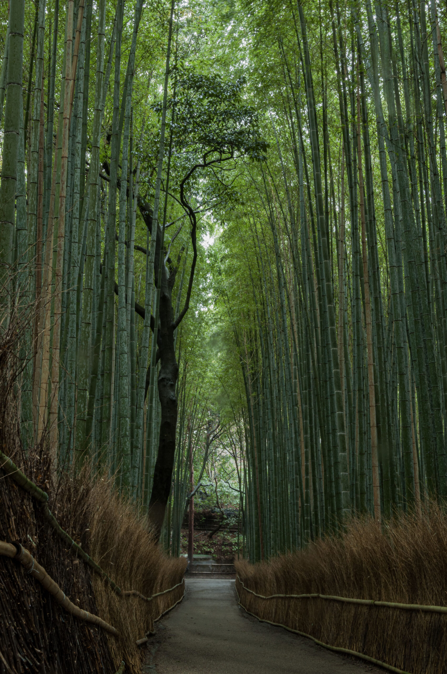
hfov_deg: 26.4
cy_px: 337
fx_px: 952
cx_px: 224
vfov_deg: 38.9
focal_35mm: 51
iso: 200
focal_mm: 34
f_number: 27
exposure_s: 2
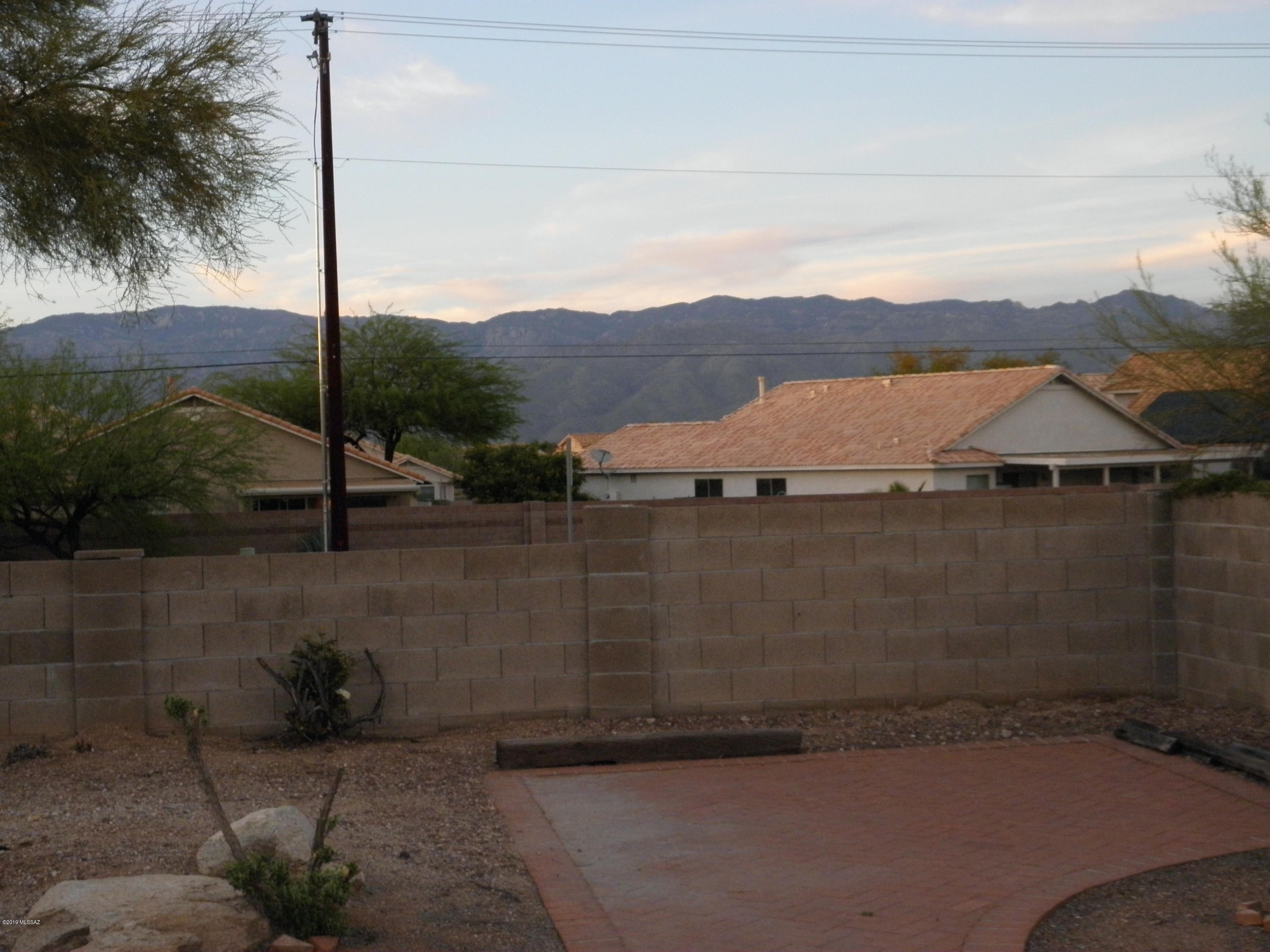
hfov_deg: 35.5
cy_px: 476
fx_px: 1981
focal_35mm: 54
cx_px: 635
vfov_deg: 27.0
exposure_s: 1/125
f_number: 4.1
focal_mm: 9.7
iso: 250
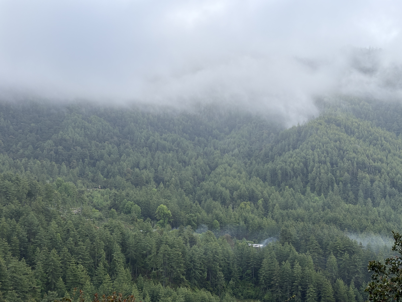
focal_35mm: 52
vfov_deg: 28.0
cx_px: 201
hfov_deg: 36.8
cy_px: 151
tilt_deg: +2.7
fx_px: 604
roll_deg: +0.8
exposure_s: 1/380
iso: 32
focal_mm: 5.96
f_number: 1.6
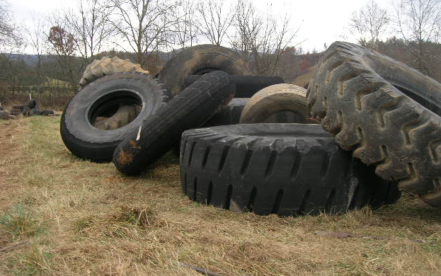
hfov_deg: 52.7
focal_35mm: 37
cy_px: 110
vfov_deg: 34.4
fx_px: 445
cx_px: 224
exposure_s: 1/60.7
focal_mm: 5.7
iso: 50
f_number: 4.9
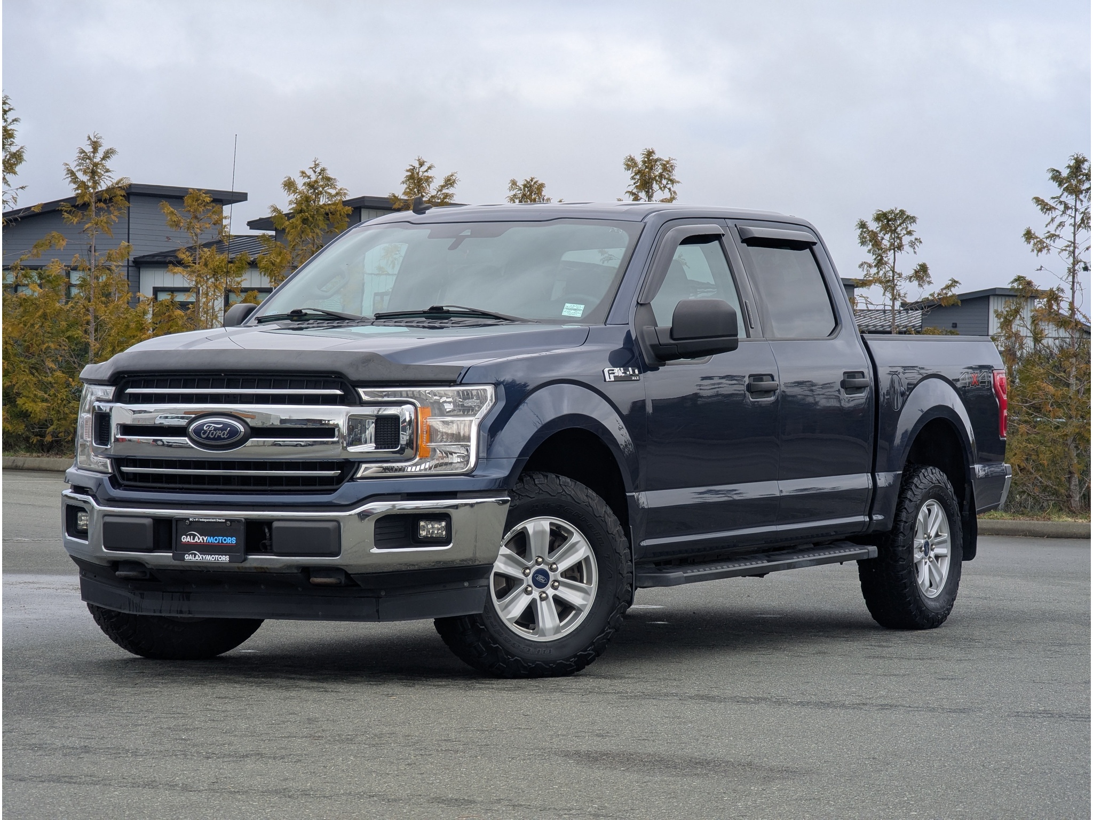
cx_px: 546
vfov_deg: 14.0
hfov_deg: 18.5
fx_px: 3347
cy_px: 410
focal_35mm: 106
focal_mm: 19
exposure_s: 1/217
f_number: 3.5
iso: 35
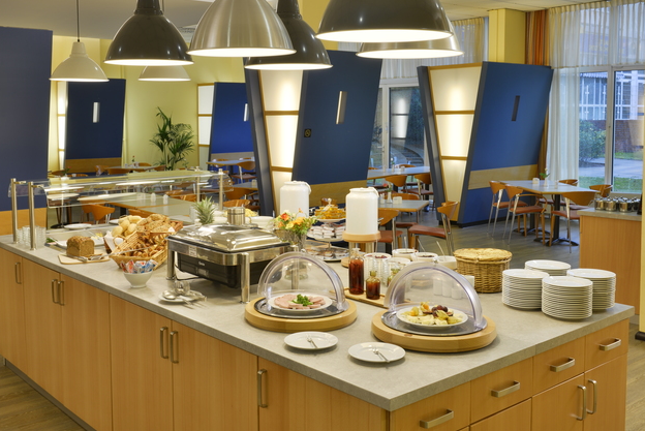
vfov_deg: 32.6
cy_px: 168
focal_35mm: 41
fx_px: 735
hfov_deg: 47.3
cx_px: 299
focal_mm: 32
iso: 160
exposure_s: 1
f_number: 14
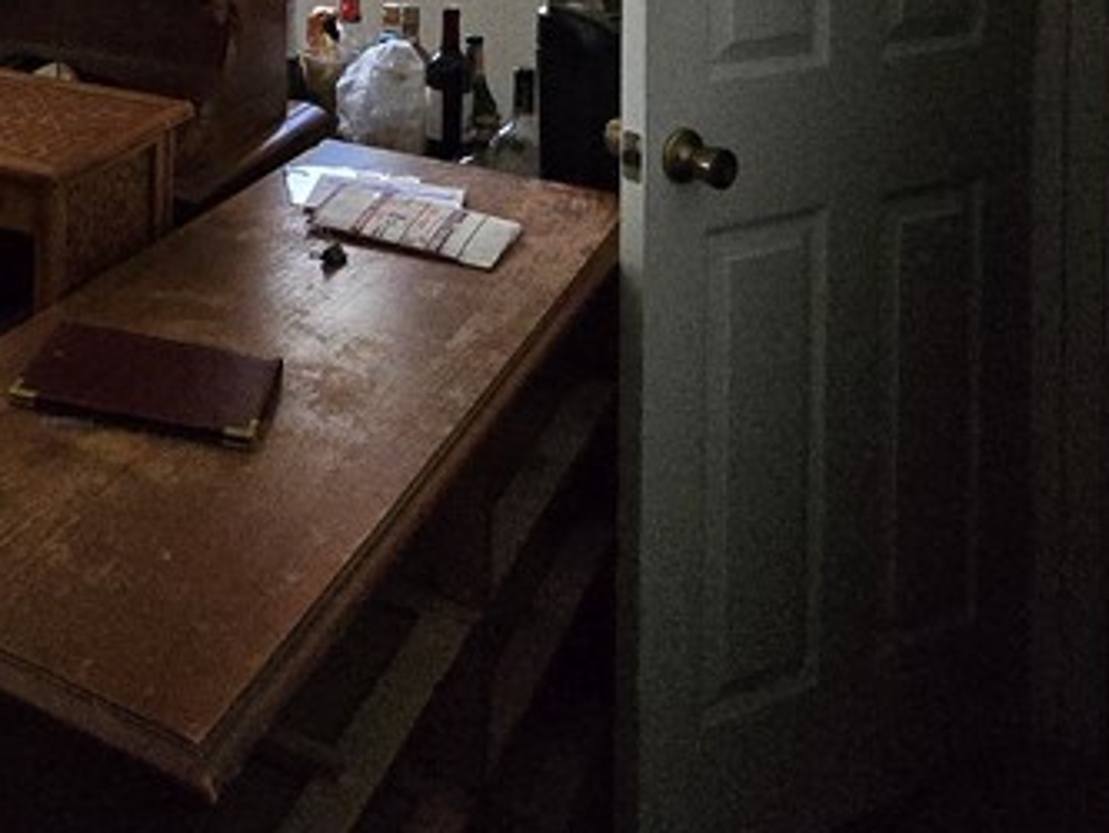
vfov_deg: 29.1
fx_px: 1282
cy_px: -253
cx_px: 23
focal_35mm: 40
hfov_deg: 41.3
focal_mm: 2.2
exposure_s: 1/60
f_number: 2.2
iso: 1250
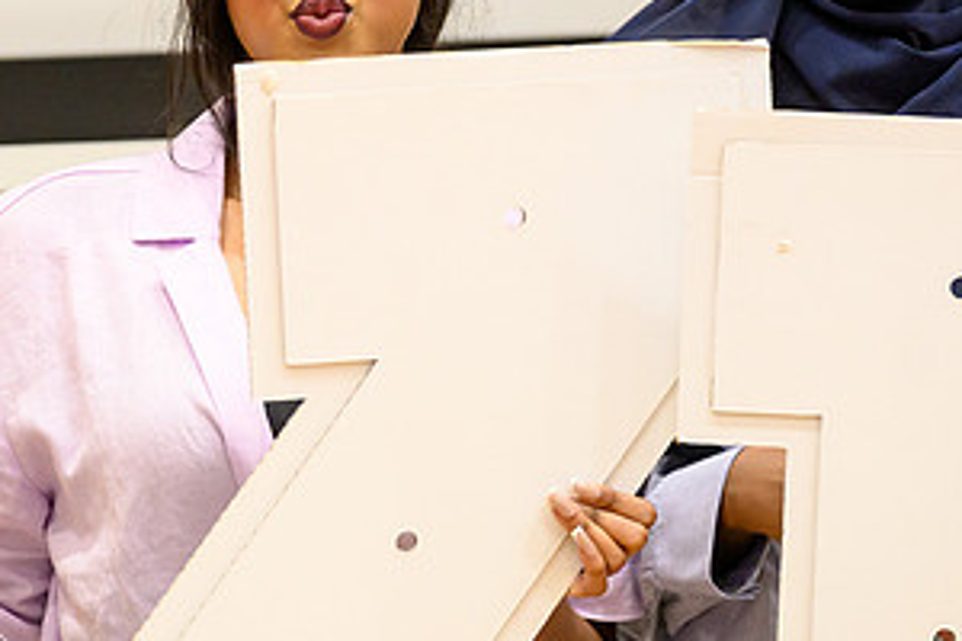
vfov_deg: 5.4
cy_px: 168
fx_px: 6840
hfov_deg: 8.0
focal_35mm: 256
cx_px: 391
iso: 5600
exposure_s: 1/500
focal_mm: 128
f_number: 2.8
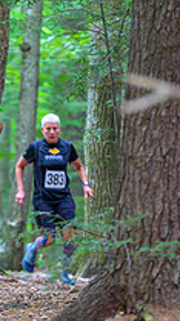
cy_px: 224
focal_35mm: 451
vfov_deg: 4.8
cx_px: 12
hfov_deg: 2.7
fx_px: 3841
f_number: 4
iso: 8000
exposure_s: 1/200
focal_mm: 200
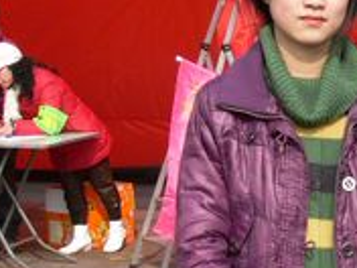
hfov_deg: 13.0
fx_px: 1434
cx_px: 625
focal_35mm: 139
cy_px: 336
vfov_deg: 10.5
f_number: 4
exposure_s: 1/500
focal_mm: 7.4
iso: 100
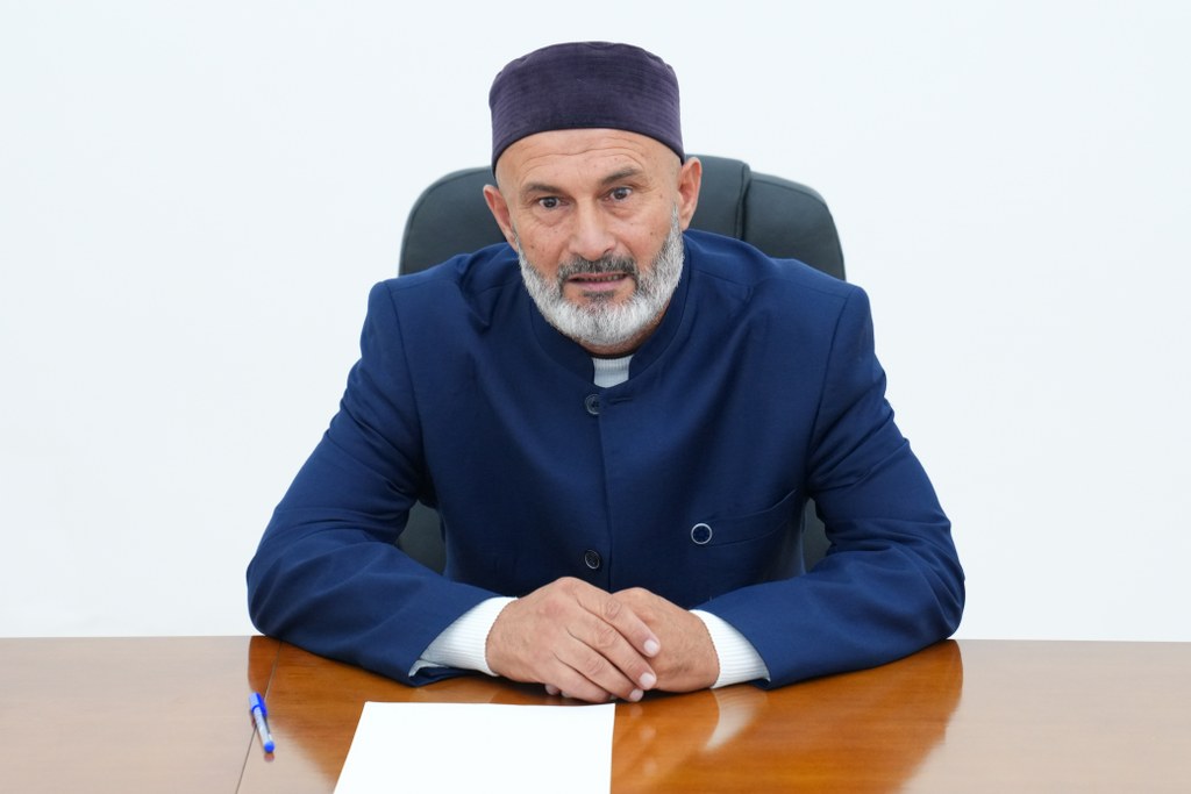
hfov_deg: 19.5
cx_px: 596
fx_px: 3474
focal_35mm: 105
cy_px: 397
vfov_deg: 13.0
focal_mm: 70
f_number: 4
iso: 2000
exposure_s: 1/200
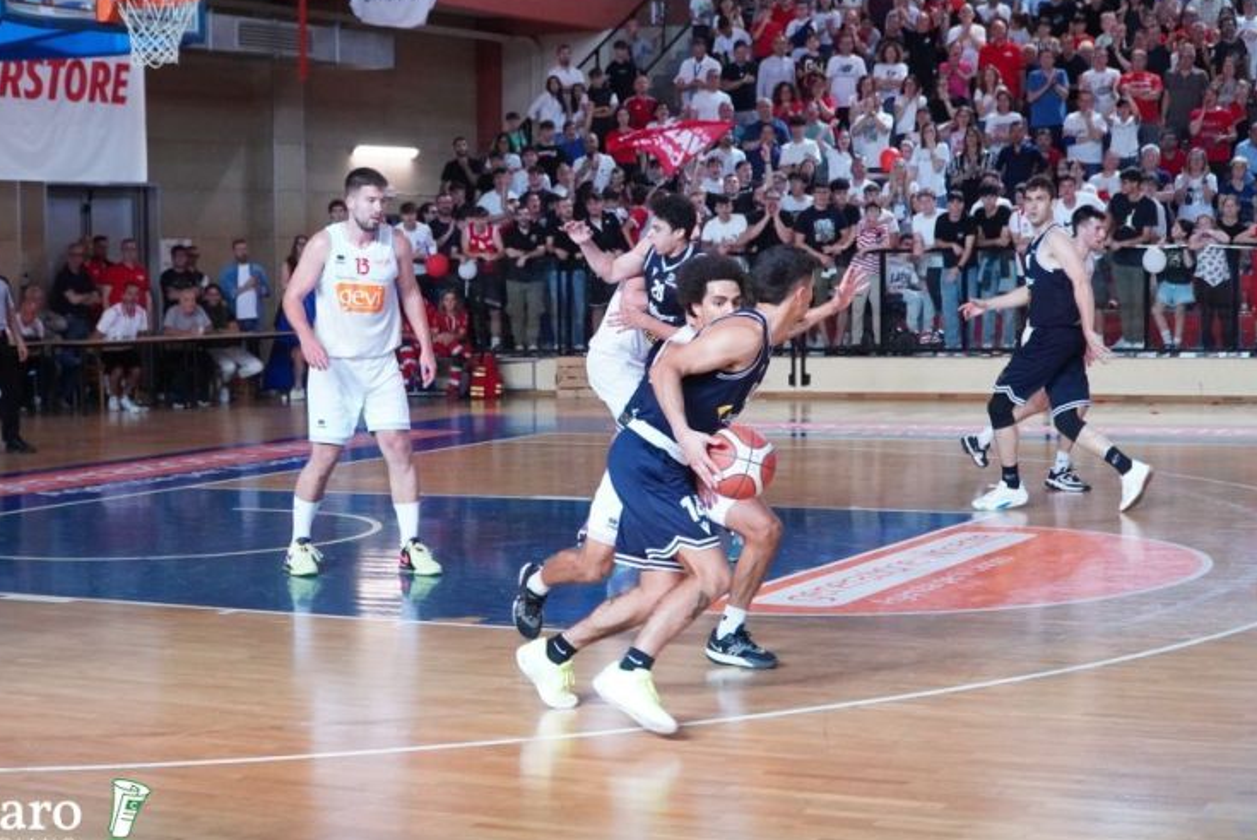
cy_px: 404
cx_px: 575
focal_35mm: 62
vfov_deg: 21.9
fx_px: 2166
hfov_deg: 32.3
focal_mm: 38
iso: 5000
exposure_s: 1/800
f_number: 4
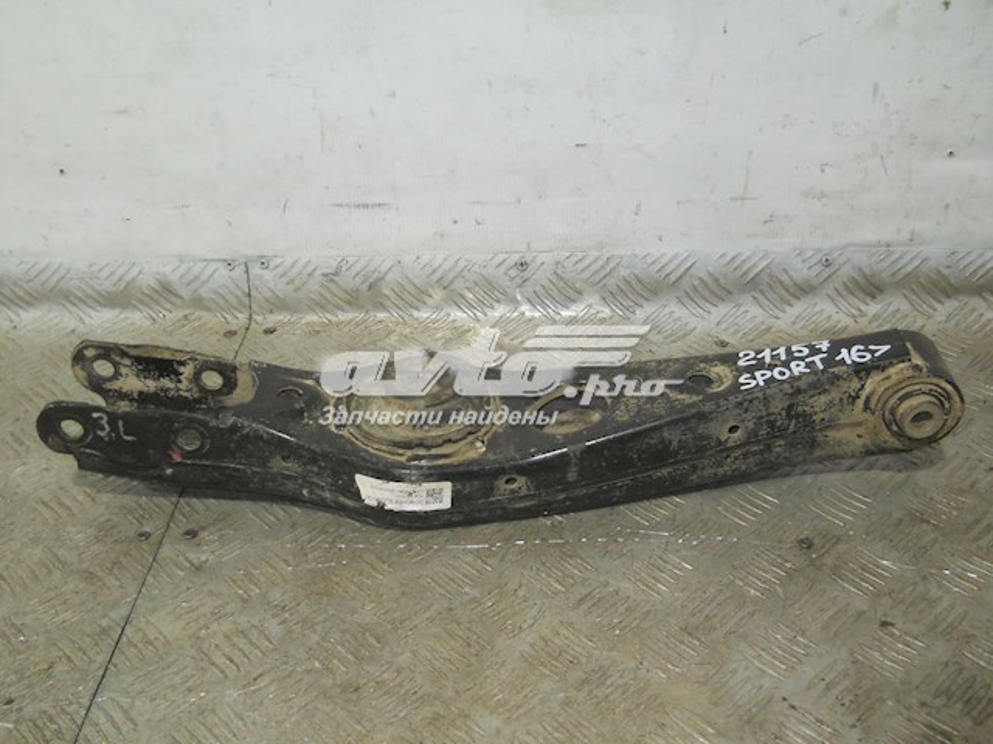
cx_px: 496
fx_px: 1176
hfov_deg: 45.8
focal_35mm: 41
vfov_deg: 35.1
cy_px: 372
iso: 160
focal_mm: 6.72
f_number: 3.1
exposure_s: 1/30
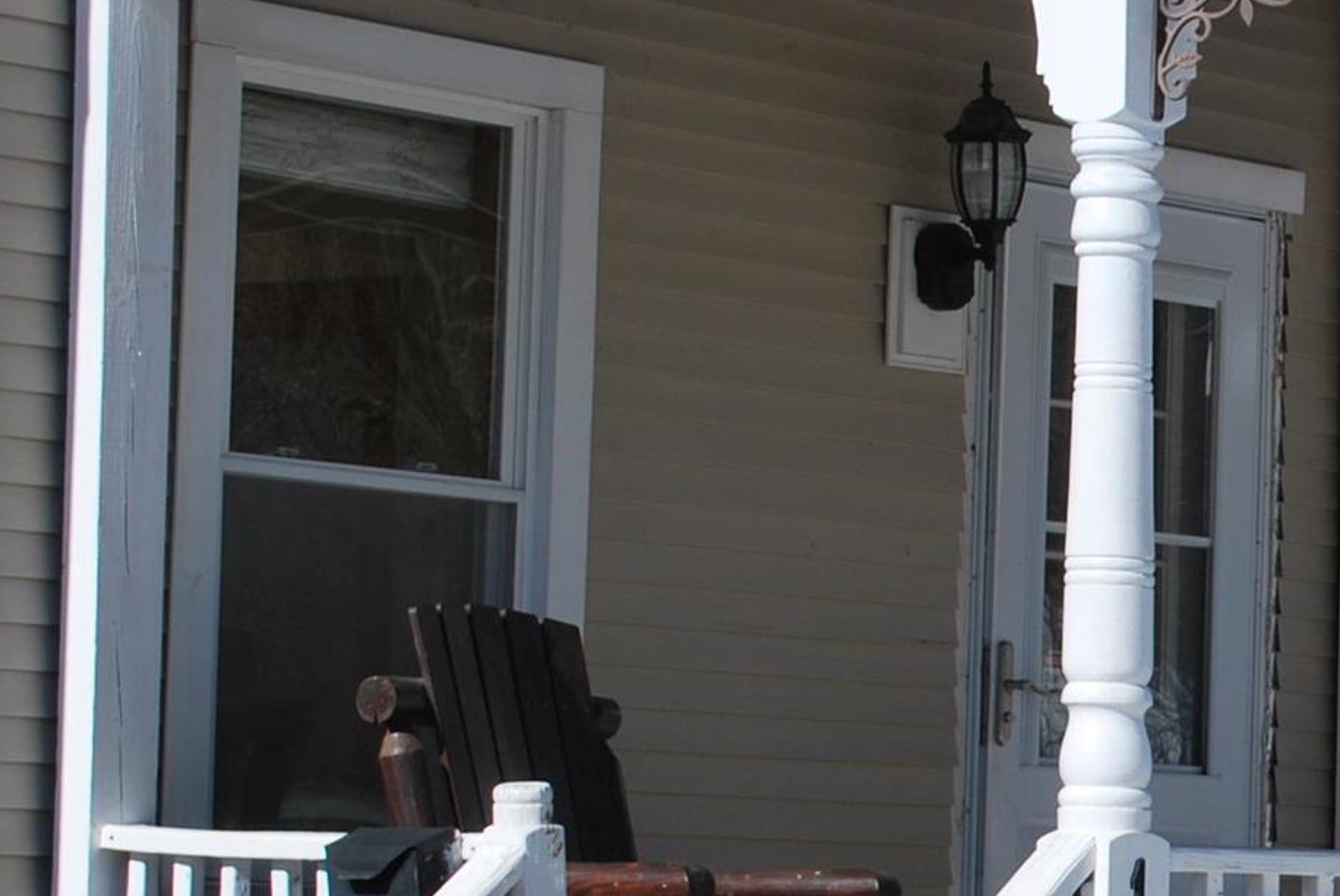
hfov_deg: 12.2
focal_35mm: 161
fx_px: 5999
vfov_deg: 8.5
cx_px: 1979
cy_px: 735
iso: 100
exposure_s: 1/320
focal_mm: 32
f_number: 9
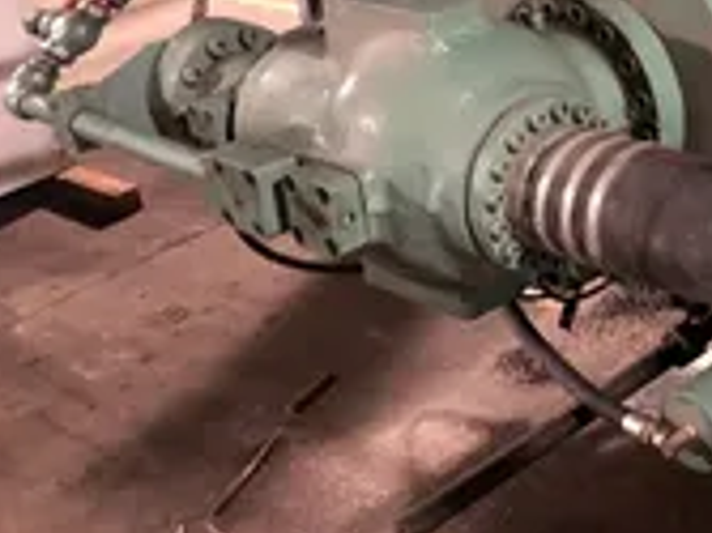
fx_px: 1377
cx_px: 836
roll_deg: +6.1
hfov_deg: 26.1
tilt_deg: -19.0
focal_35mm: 67
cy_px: 21
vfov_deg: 21.3
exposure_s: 1/4
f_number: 1.8
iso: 125
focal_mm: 4
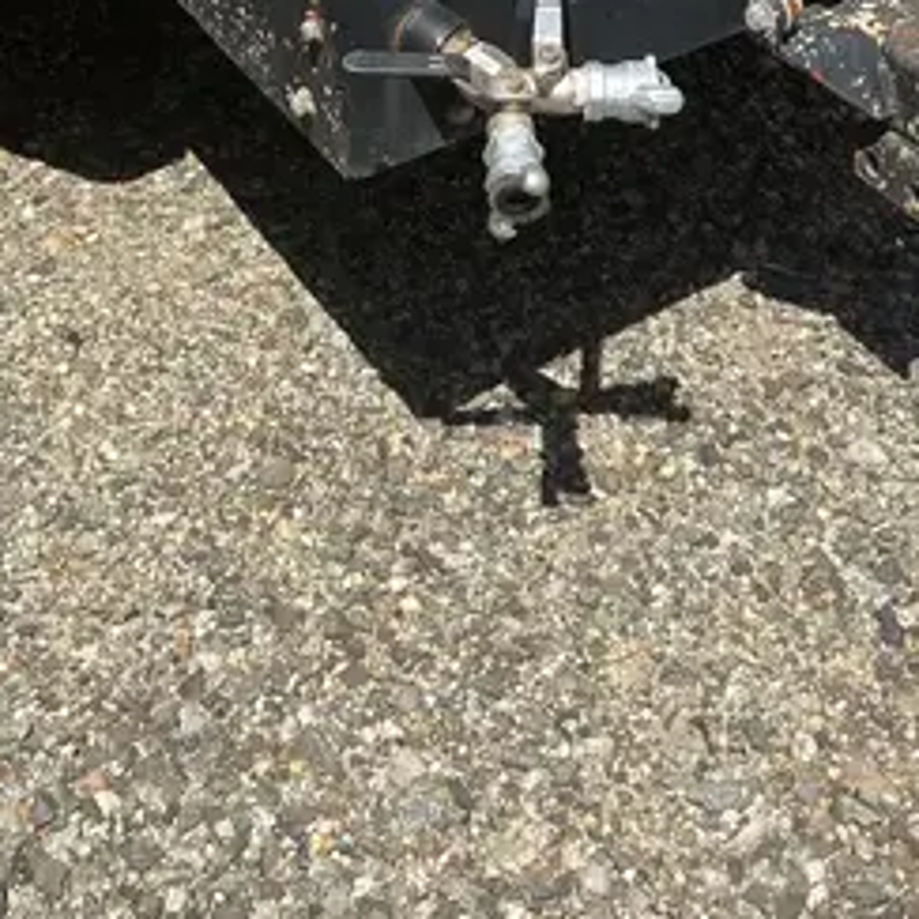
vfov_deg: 21.9
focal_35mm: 69
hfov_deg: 25.0
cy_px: -345
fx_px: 2072
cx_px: 452
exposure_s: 1/2899
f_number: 1.6
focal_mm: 5.1
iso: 50
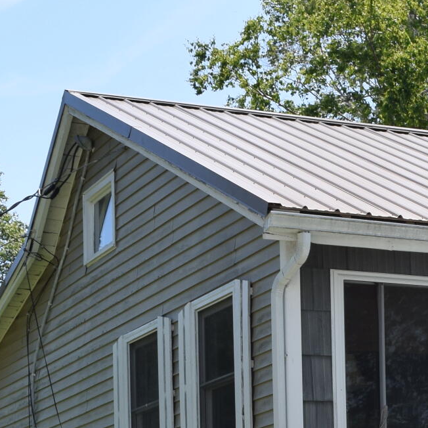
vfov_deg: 12.5
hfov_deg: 12.4
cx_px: 591
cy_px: 587
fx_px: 1888
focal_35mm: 135
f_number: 9
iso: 200
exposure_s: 1/320
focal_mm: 23
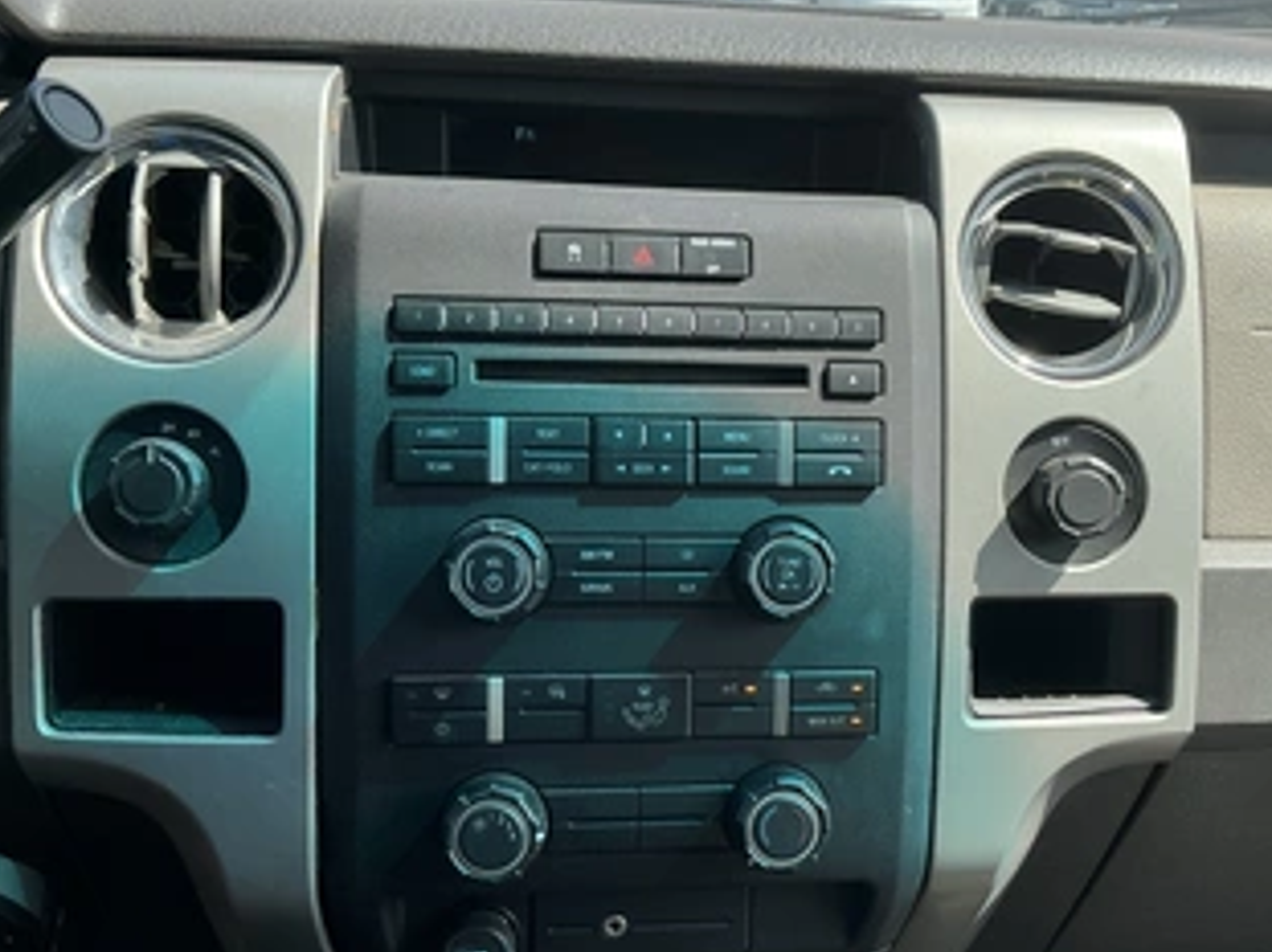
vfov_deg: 39.6
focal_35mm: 36
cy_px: 474
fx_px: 1322
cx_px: 748
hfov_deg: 51.1
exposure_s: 1/327
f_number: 1.8
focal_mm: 3
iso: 25
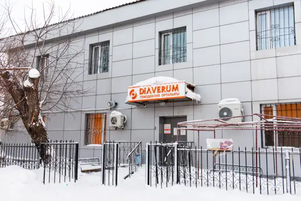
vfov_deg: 37.9
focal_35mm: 35
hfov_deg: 54.4
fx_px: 293
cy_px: 100
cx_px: 150
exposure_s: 1/160
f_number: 5.6
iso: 640
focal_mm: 35
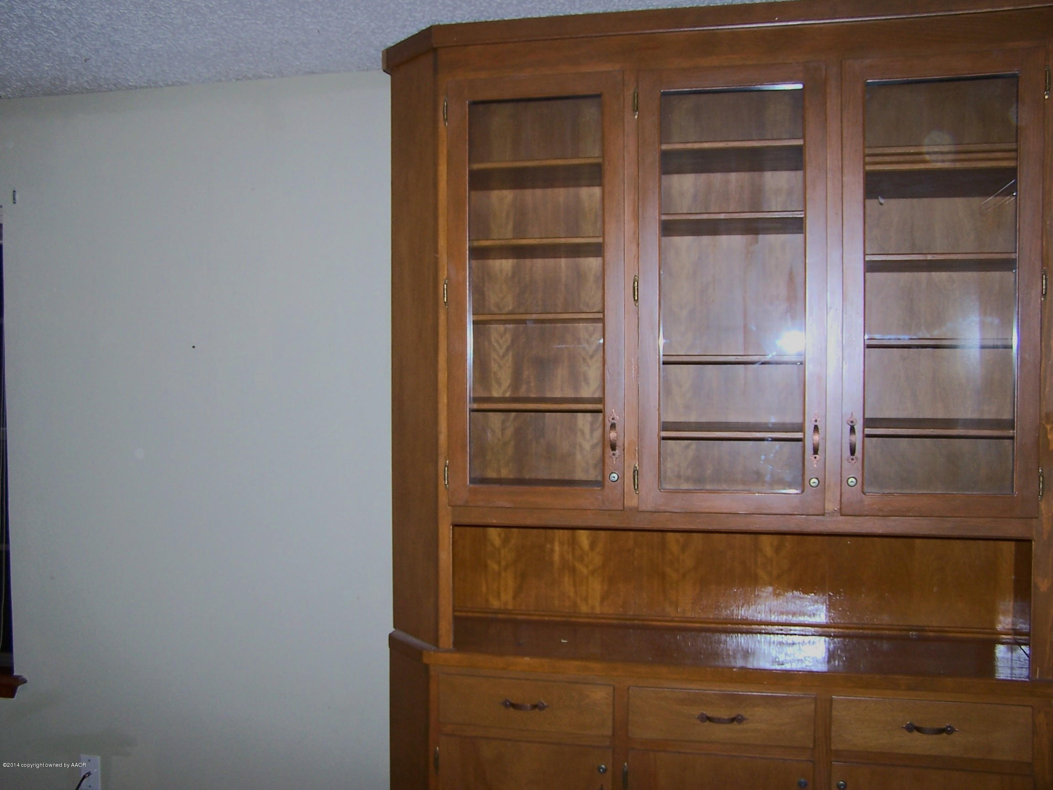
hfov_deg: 49.0
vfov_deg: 37.7
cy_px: 395
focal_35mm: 38
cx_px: 526
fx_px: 1156
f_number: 2.8
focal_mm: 6.3
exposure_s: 1/60
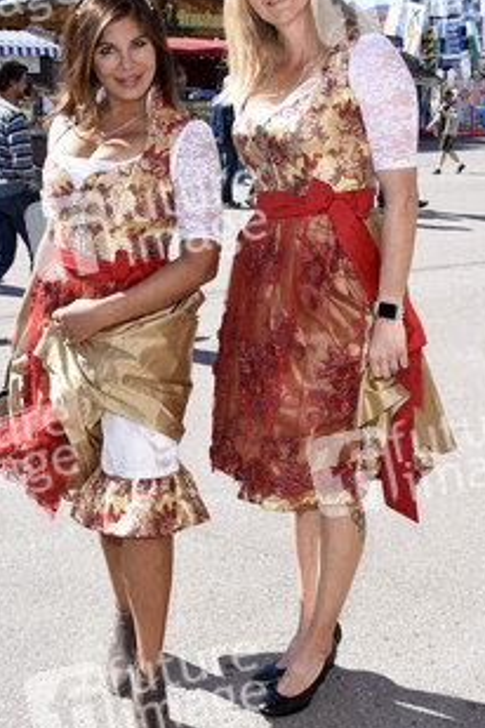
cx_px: 214
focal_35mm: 45
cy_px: 344
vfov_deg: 43.9
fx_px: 902
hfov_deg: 30.1
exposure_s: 1/160
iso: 160
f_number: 9
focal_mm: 23
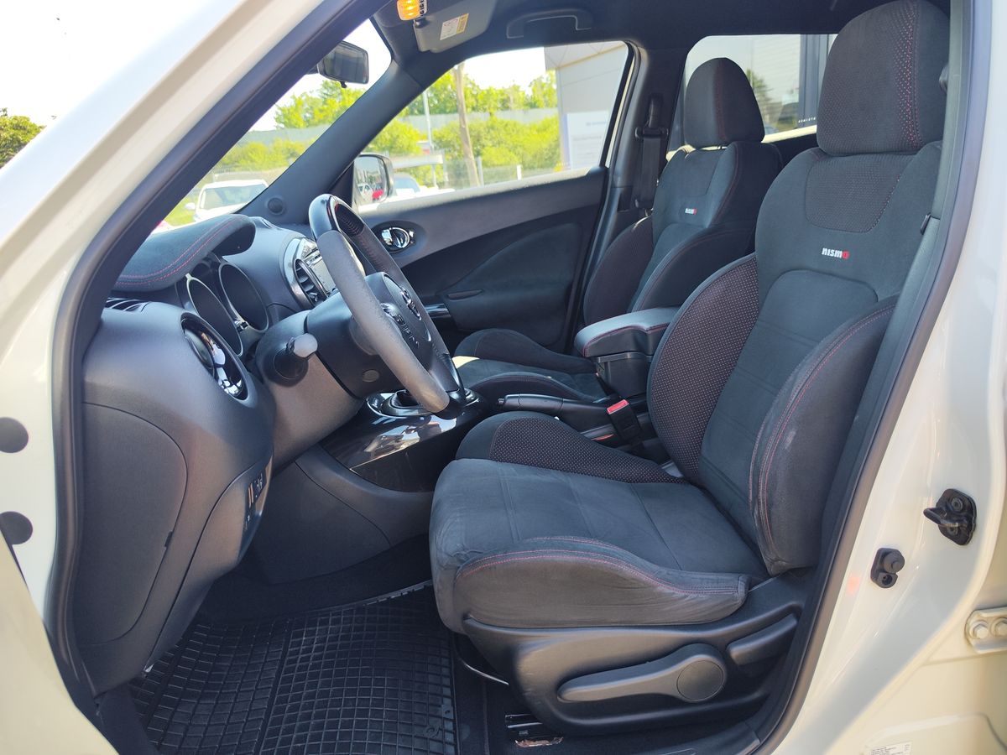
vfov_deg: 58.9
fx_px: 669
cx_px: 504
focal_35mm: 23
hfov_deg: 73.9
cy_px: 378
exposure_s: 1/101
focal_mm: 7.01
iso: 50
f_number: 1.69
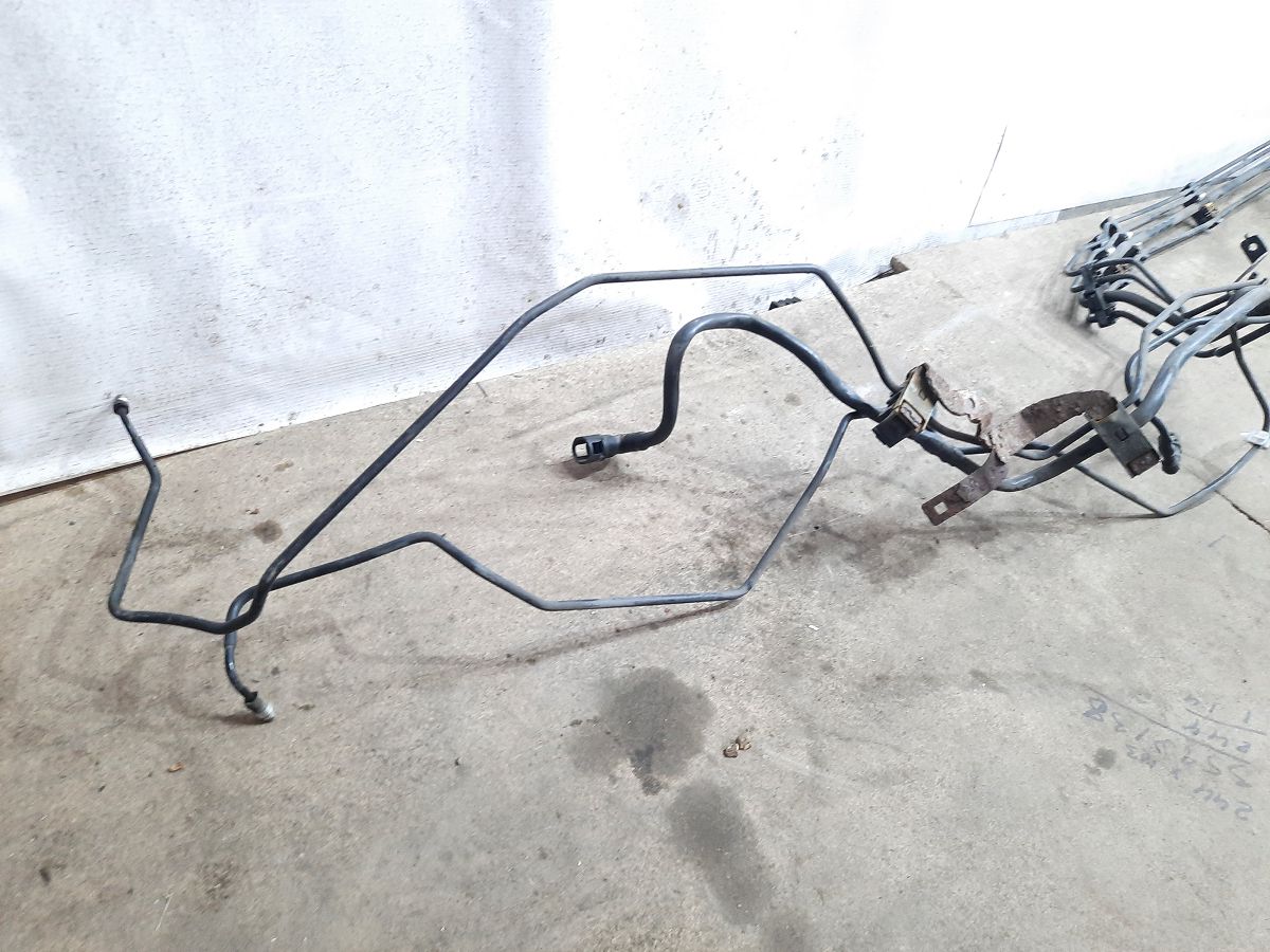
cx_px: 635
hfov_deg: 69.4
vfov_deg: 54.9
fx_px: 917
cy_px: 476
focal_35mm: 25
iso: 400
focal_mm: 4.6
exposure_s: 1/33
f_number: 2
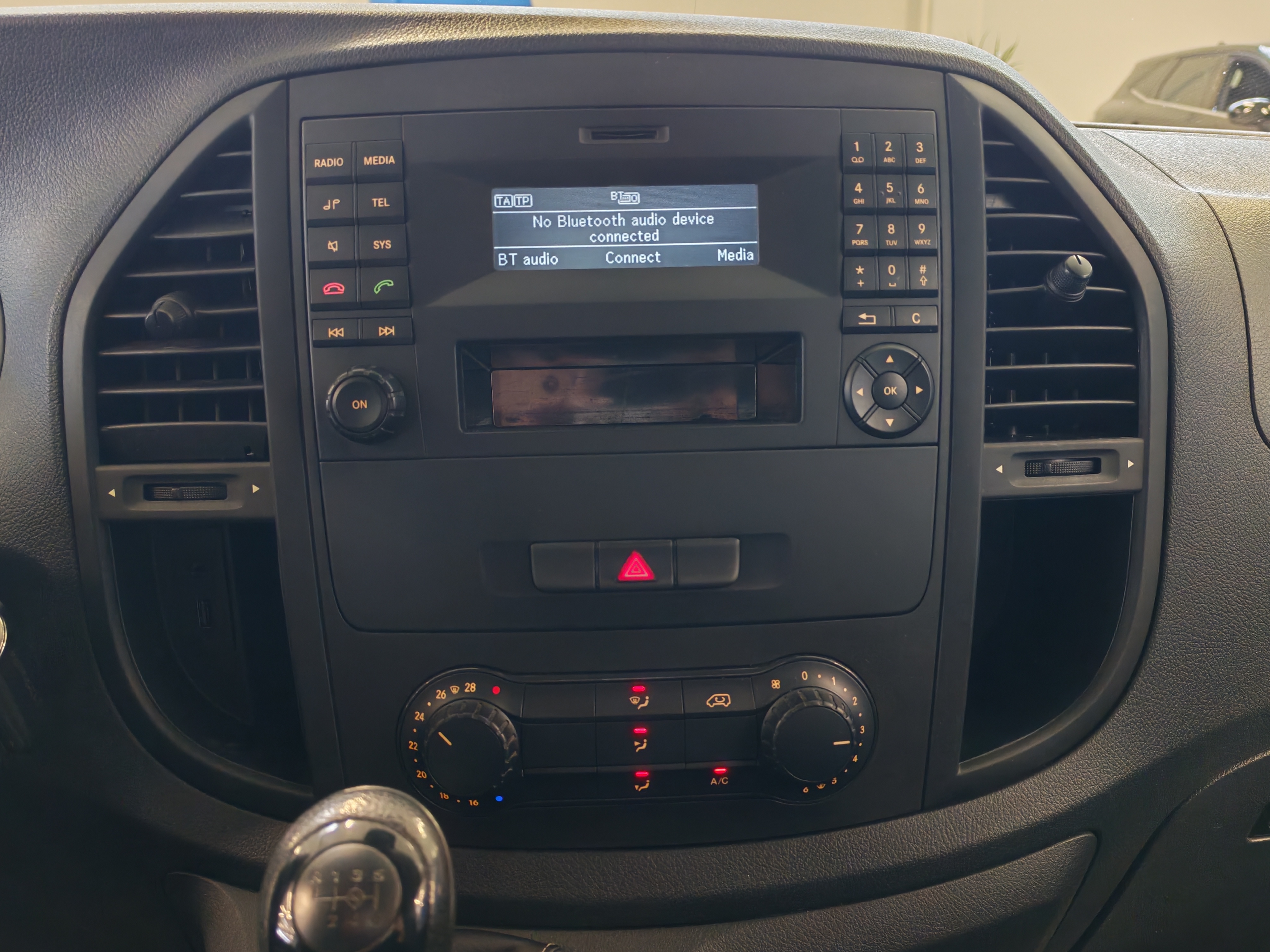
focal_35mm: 31
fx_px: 1137
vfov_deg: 45.4
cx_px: 635
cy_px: 476
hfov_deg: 58.4
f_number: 1.9
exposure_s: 1/50
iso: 800
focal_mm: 6.12
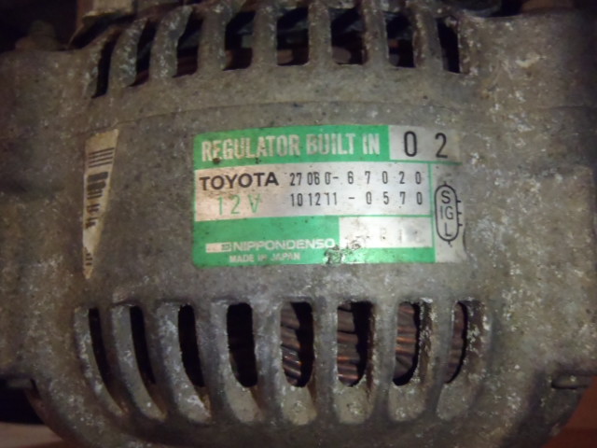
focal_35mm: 37
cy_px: 224
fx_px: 638
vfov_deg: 38.7
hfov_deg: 50.1
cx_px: 298
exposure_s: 1/40
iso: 800
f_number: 4.7
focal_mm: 6.64
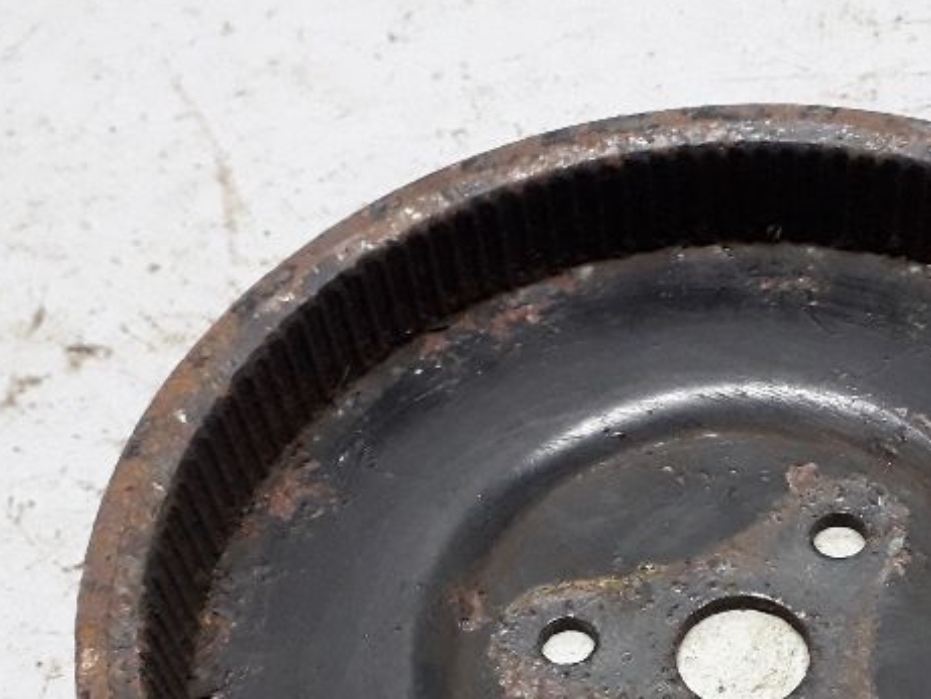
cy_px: 699
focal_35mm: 60
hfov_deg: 31.8
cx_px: 652
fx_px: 1614
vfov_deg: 23.4
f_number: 1.9
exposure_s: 1/25
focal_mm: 3.6
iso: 200
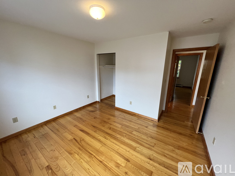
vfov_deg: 89.9
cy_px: 88
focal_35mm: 13
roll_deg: -1.3
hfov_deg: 106.2
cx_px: 118
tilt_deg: -12.6
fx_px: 88
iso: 100
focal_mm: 1.57
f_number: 1.8
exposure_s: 1/120
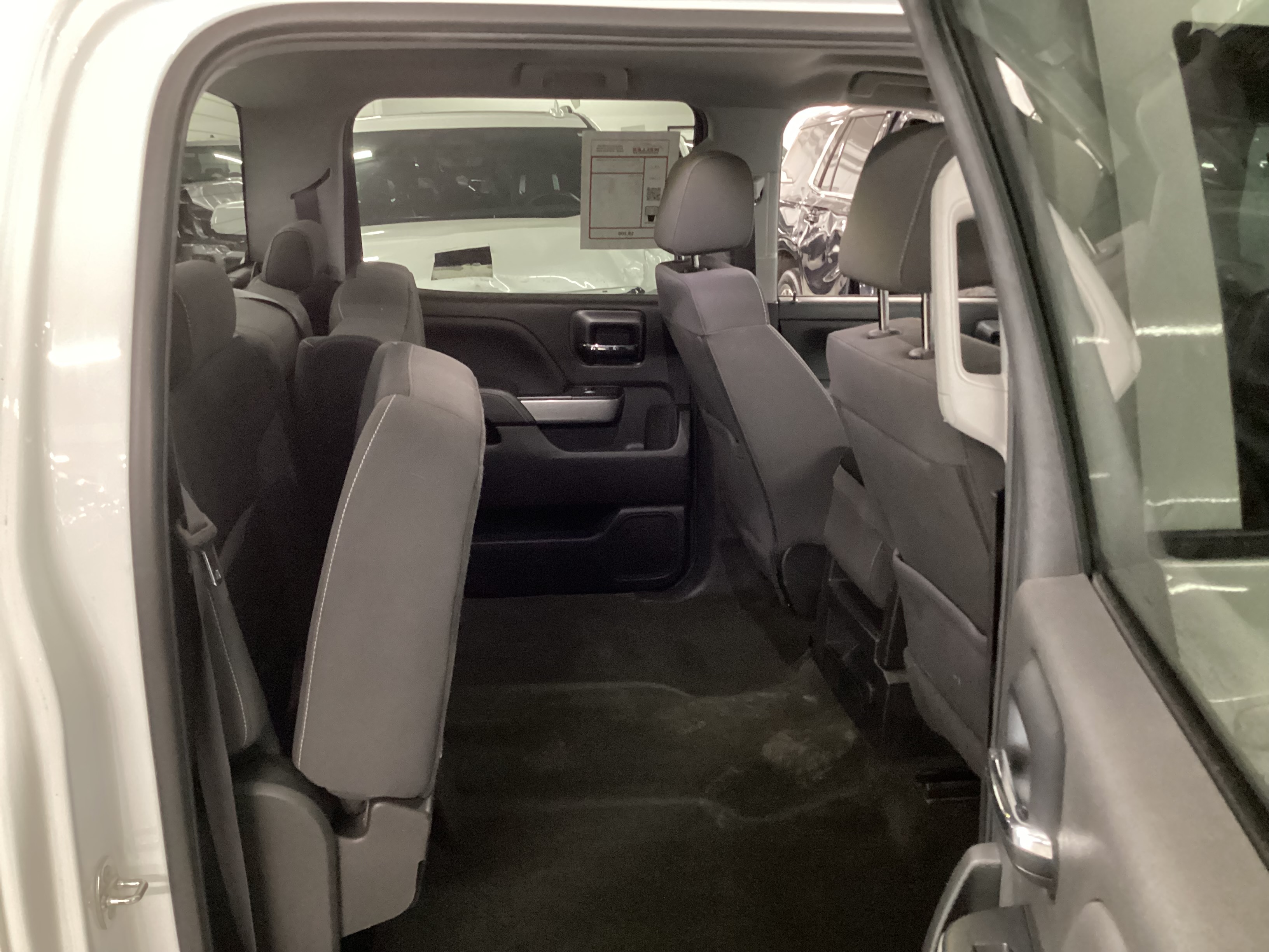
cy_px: 476
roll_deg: +0.9
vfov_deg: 45.4
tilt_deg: -18.2
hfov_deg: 58.4
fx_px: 1136
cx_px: 634
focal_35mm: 31
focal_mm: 3.3
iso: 640
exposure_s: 1/17
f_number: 2.4
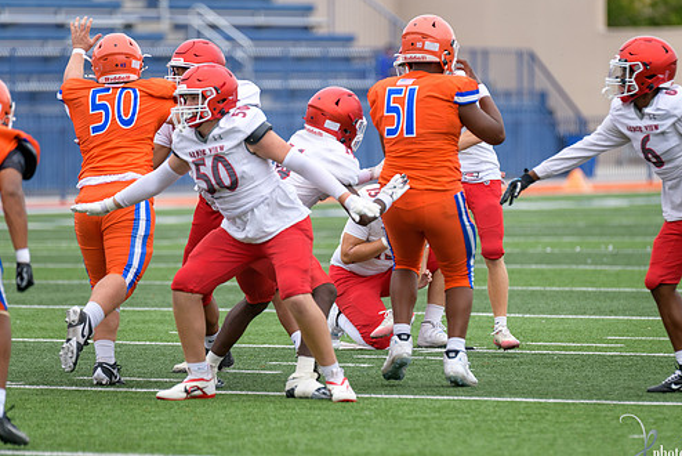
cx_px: 367
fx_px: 6672
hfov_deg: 5.9
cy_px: 248
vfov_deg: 3.9
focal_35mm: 352
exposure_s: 1/1000
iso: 720
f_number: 3.5
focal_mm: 300
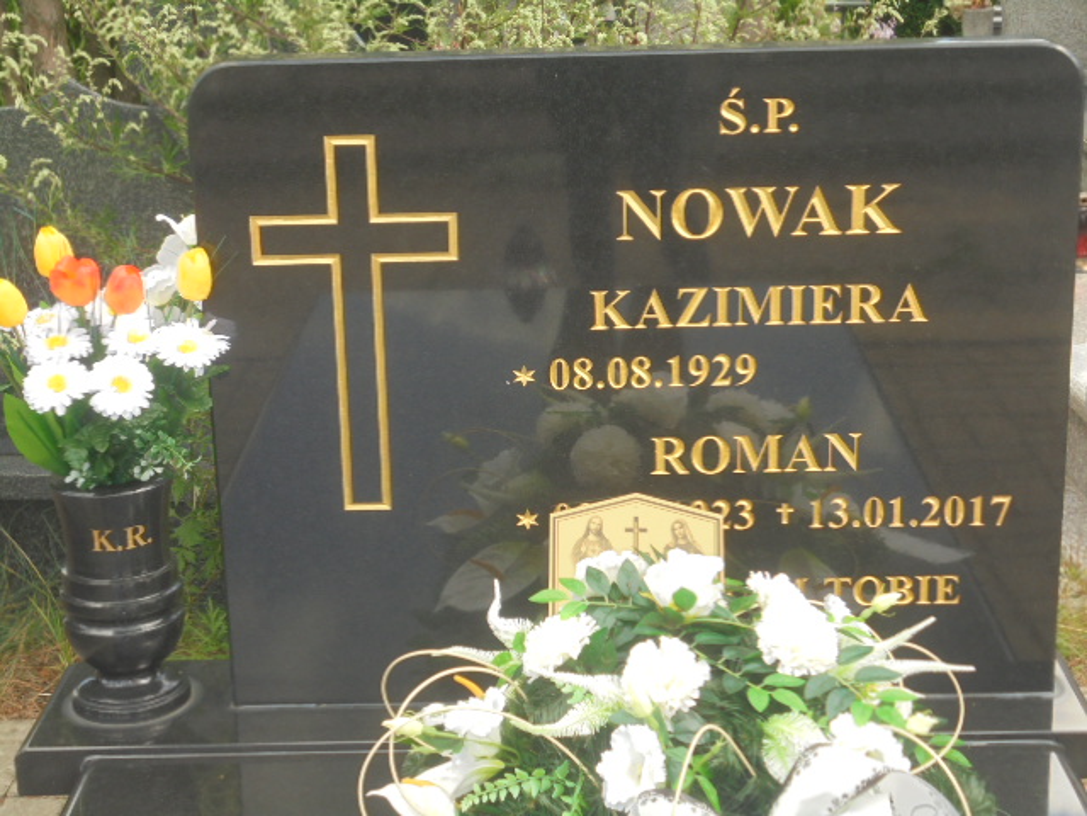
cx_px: 544
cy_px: 408
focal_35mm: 64
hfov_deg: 30.3
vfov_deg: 22.9
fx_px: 2010
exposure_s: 1/80
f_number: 5.6
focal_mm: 11.5
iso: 100
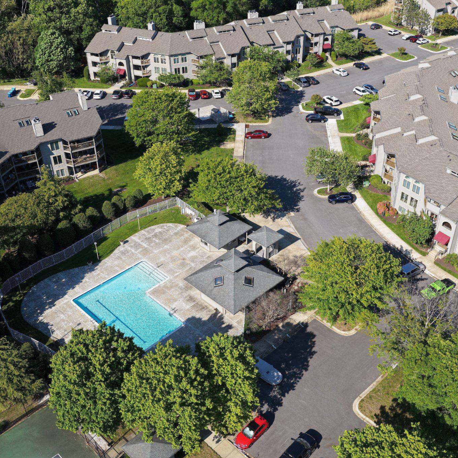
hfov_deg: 46.0
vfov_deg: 46.0
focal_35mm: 36
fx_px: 539
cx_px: 248
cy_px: 228
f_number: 2.8
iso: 125
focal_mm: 14.45
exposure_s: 1/30
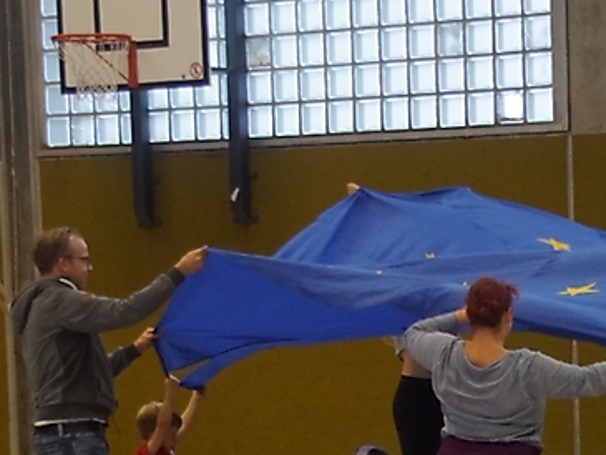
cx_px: 592
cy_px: 457
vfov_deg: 9.3
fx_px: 2767
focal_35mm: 158
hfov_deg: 12.4
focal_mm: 40
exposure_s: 1/80
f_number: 4.5
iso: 1250
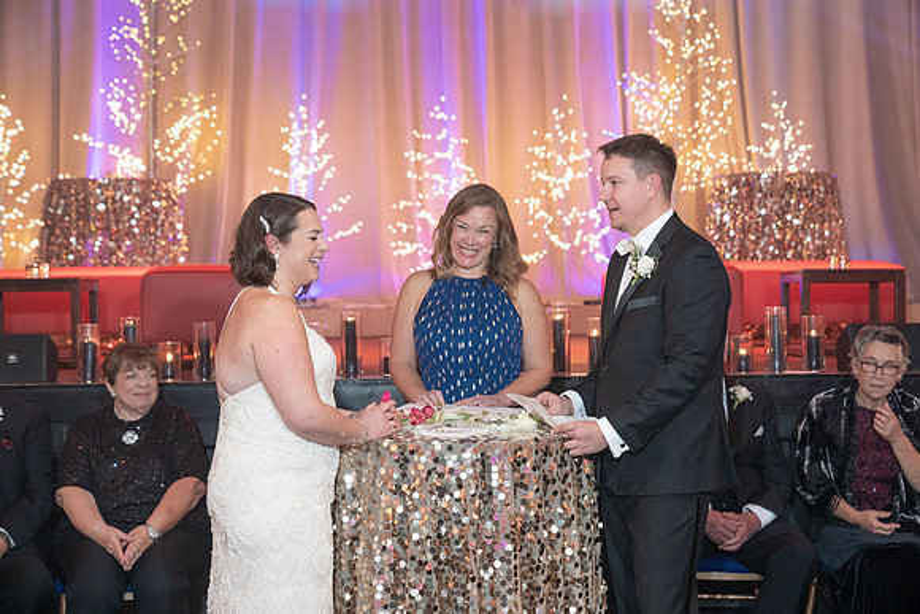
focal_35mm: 70
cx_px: 460
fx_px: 1789
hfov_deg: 28.8
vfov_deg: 19.5
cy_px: 307
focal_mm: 70
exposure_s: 1/125
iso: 4000
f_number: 4
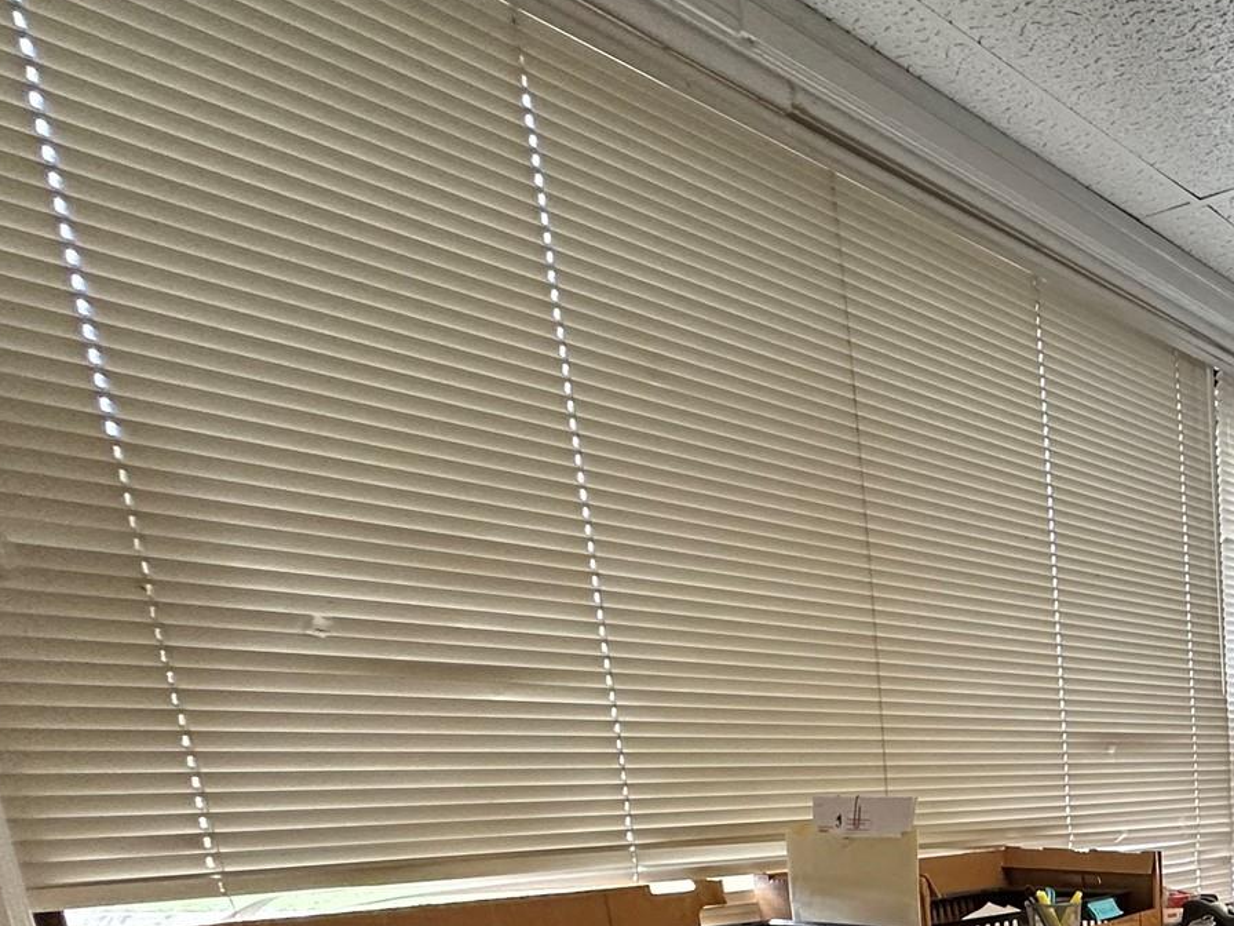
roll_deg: +1.3
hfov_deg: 44.2
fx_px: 1141
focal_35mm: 32
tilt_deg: -12.0
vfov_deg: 37.1
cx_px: 1344
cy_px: 1017
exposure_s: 1/120
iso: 320
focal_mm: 2.22
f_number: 2.2
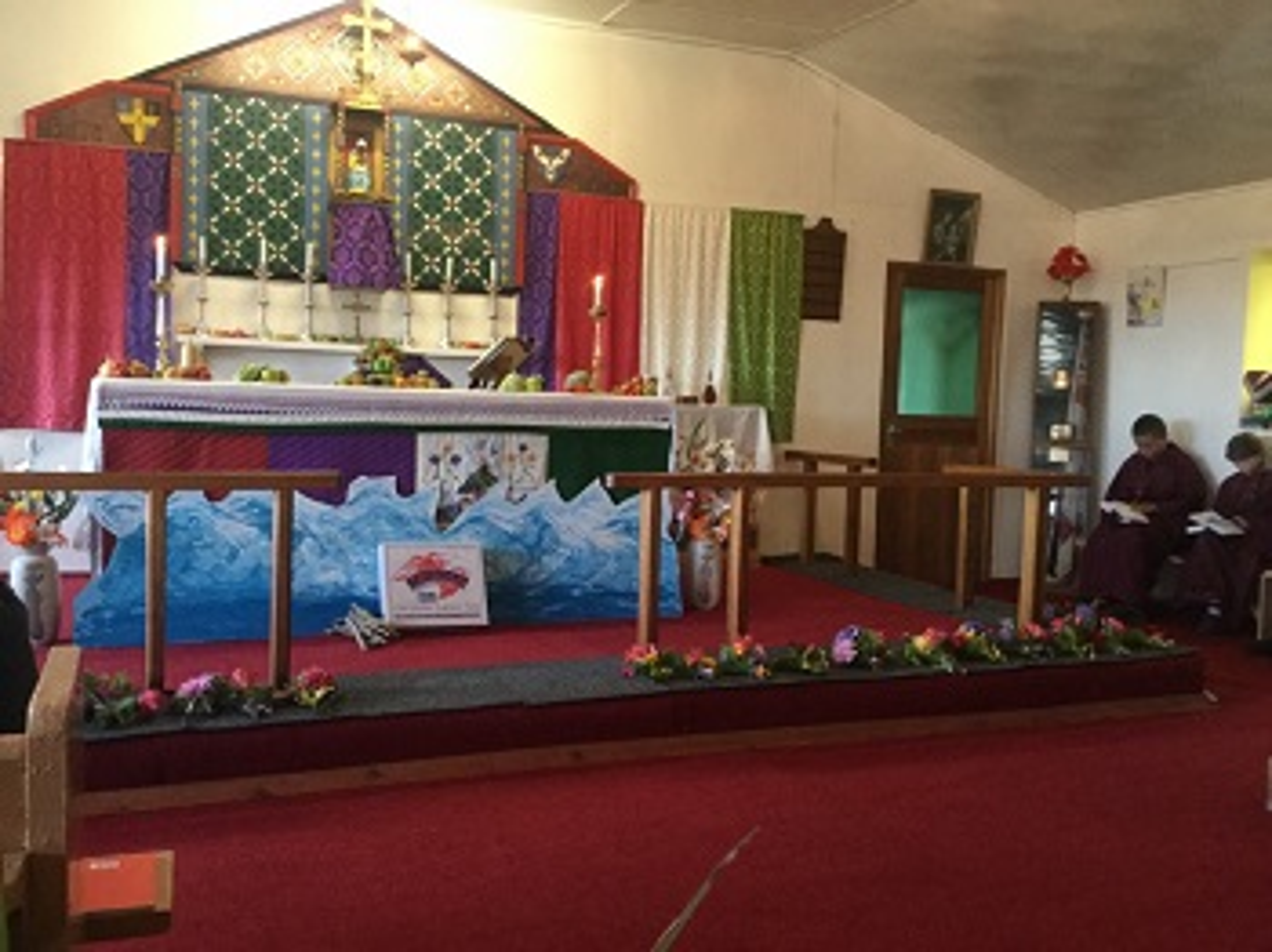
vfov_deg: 45.4
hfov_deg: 58.4
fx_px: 1138
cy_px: 476
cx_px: 636
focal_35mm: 31
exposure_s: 1/33
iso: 250
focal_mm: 3.3
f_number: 2.4
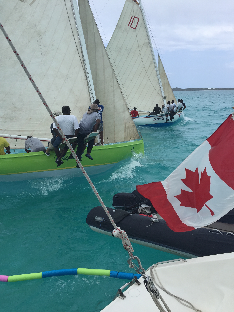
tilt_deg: -14.6
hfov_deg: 48.2
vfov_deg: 61.7
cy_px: 156
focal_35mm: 29
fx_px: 261
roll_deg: +1.1
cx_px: 117
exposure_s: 1/1721
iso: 32
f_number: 2.2
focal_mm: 4.15
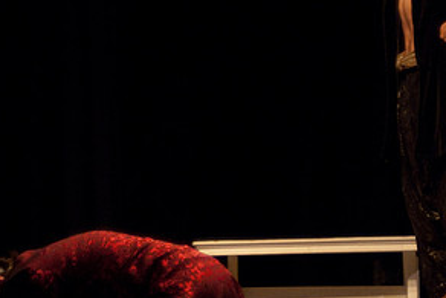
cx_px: 156
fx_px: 2293
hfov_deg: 11.1
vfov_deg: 7.4
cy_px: 76
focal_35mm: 185
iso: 800
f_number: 2.8
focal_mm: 62
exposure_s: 1/125
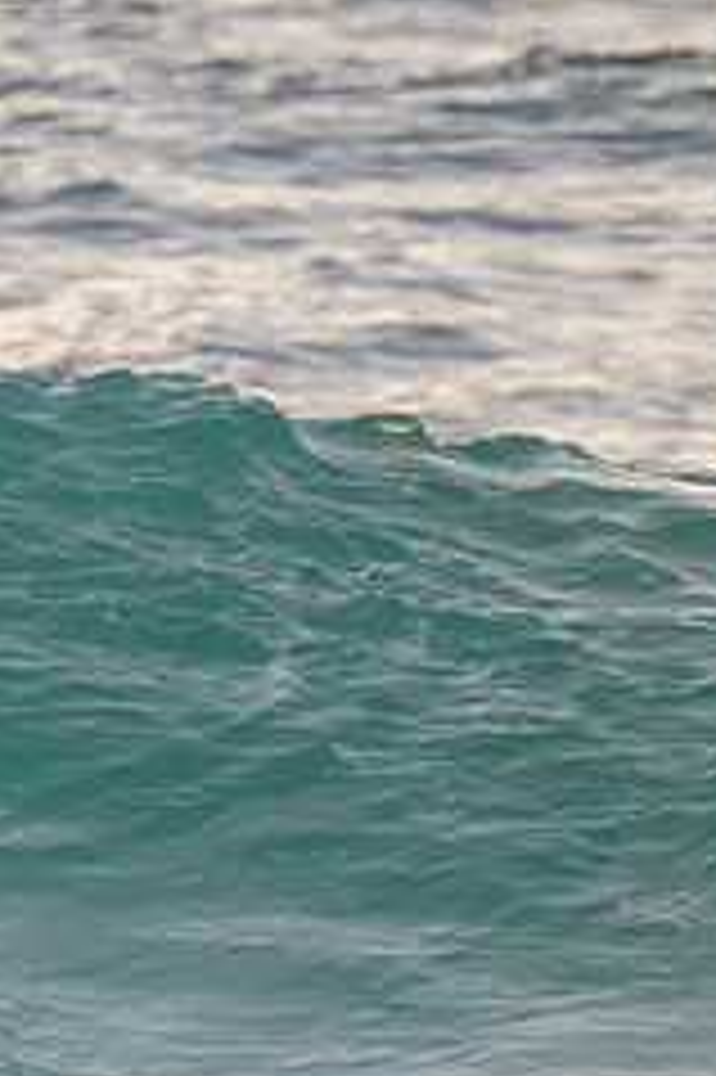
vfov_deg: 1.1
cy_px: 714
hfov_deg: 0.7
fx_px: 58106
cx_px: -509
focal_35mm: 1945
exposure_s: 1/2000
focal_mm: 800
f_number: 11
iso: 5600
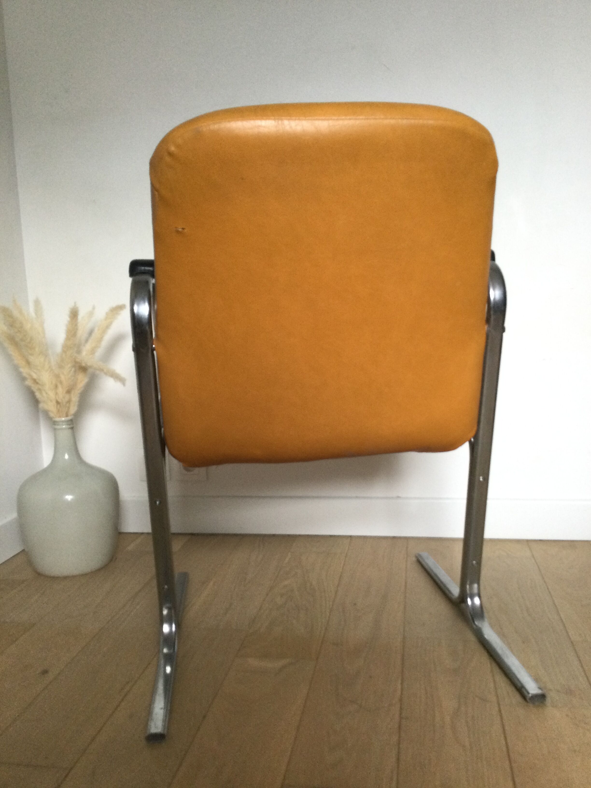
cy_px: 394
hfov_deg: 45.4
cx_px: 296
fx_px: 706
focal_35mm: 31
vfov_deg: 58.4
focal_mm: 3.3
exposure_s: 1/33
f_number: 2.4
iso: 160
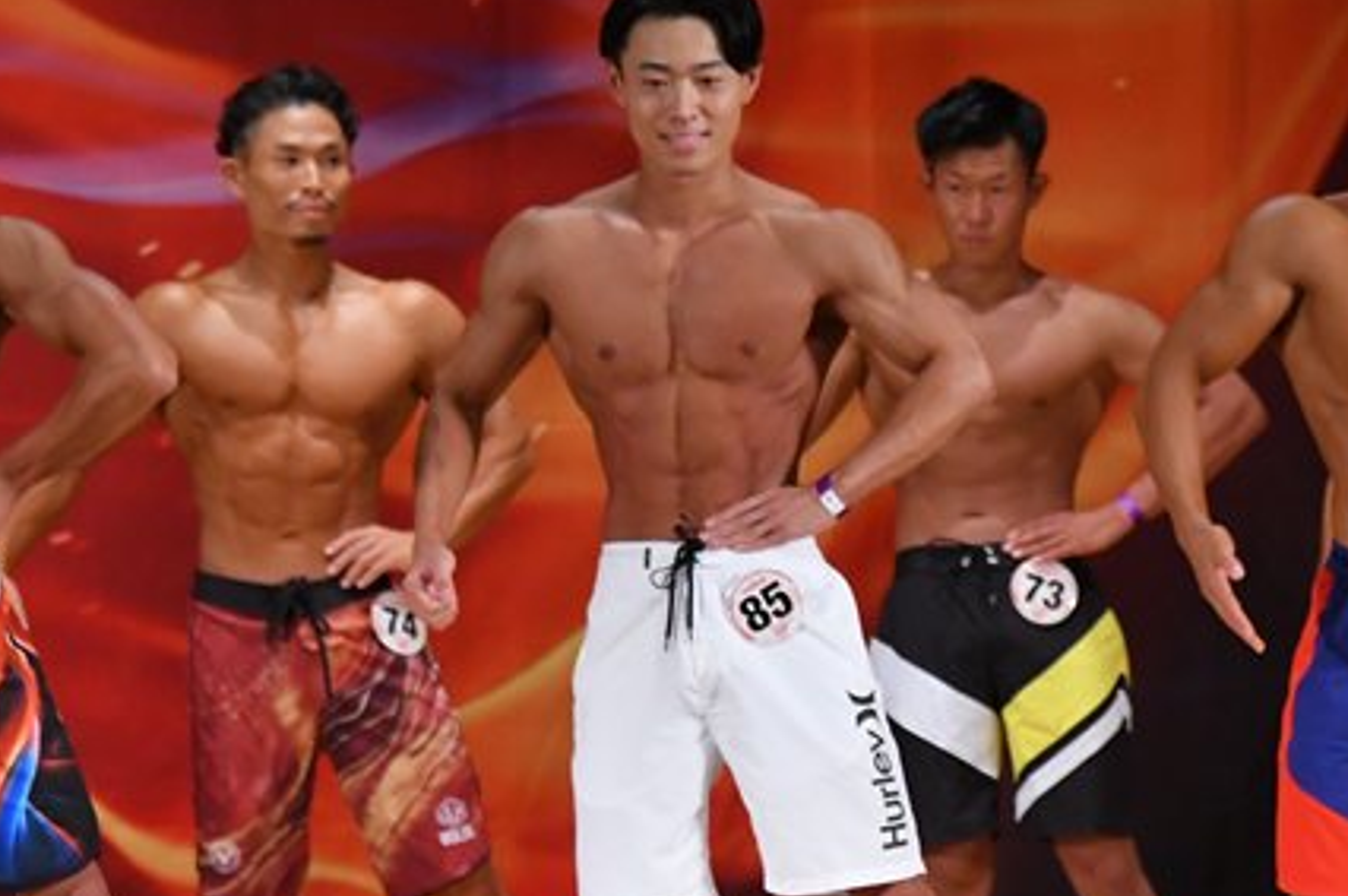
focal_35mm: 437
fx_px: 16344
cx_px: 805
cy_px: 595
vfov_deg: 3.1
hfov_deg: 4.7
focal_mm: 160
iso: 3200
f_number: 5.6
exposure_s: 1/400
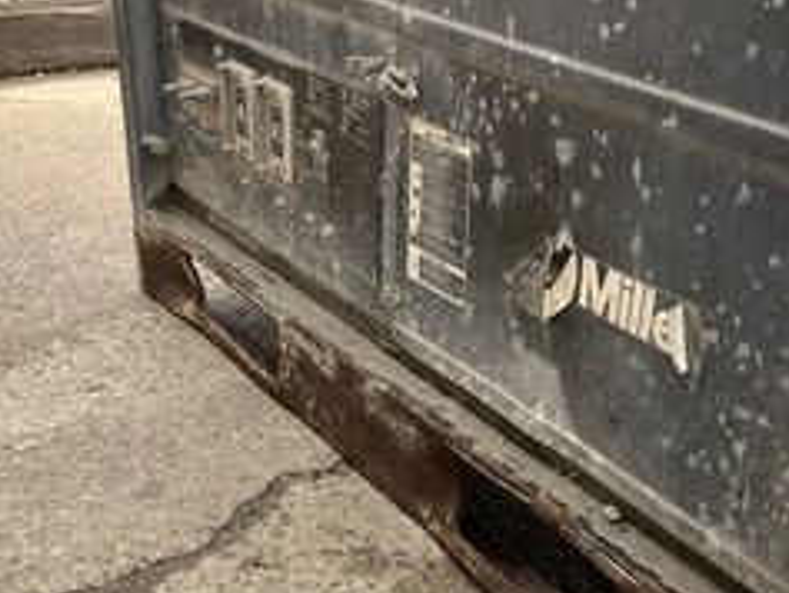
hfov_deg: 38.6
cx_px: 503
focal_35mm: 49
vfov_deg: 28.9
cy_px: 496
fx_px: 1117
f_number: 1.8
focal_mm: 3
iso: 40
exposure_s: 1/122
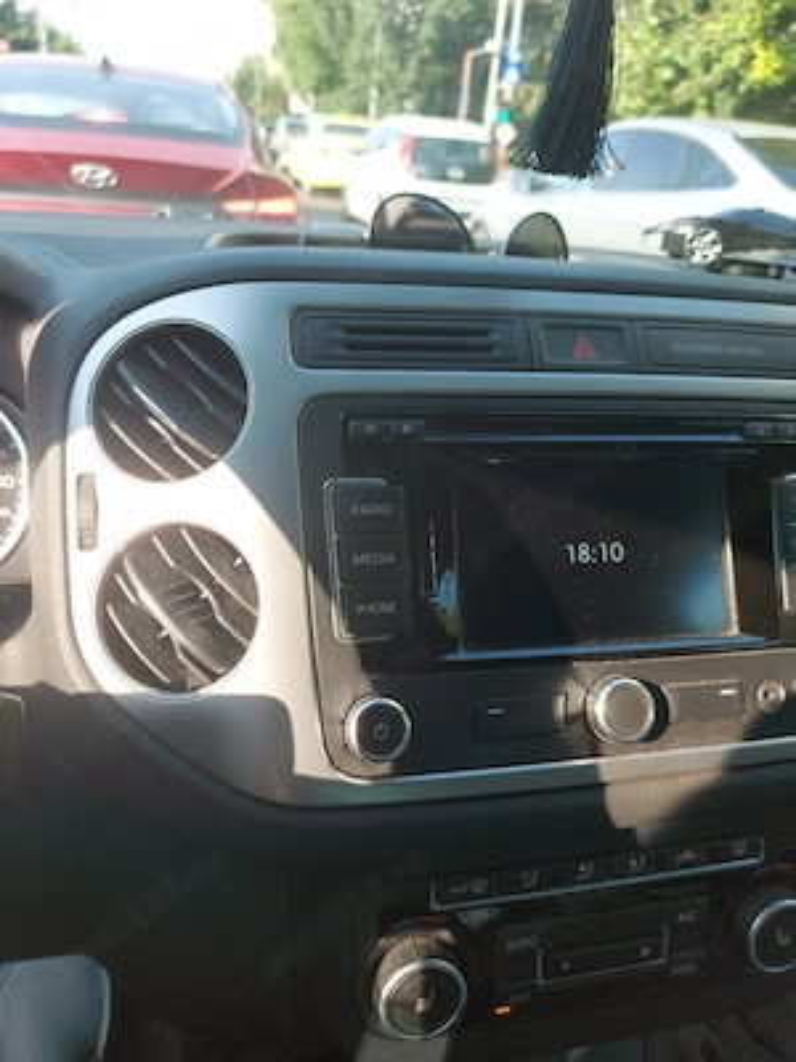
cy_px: 531
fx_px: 736
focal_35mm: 24
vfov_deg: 71.6
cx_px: 398
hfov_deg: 56.8
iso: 32
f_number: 1.8
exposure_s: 1/128
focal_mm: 5.23
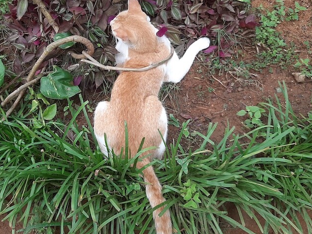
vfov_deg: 34.9
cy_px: 81
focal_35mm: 41
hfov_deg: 45.7
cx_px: 138
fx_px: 370
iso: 40
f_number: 1.7
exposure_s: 1/184
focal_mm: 3.93
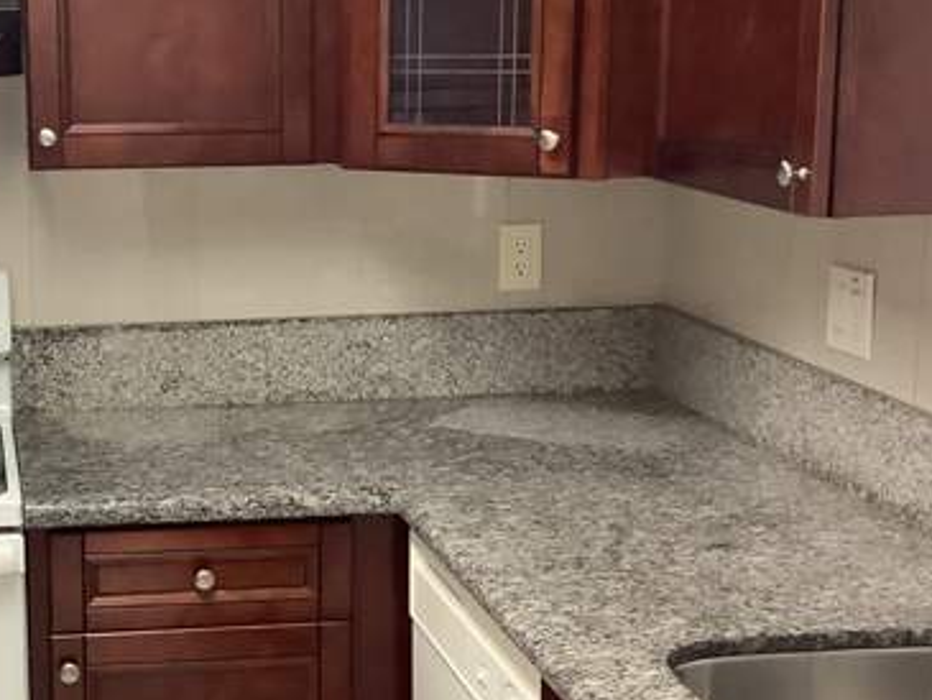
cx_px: 163
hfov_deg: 27.9
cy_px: 350
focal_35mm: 68
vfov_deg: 21.6
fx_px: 1831
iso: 250
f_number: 2.4
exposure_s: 1/40
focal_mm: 3.3
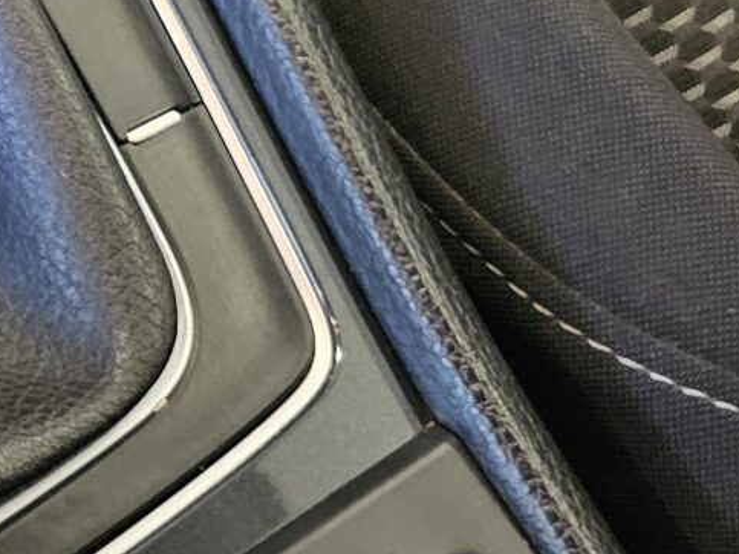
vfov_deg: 11.2
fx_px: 2604
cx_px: -794
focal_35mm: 122
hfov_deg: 13.5
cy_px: -497
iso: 1600
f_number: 1.7
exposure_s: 1/24
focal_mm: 6.3
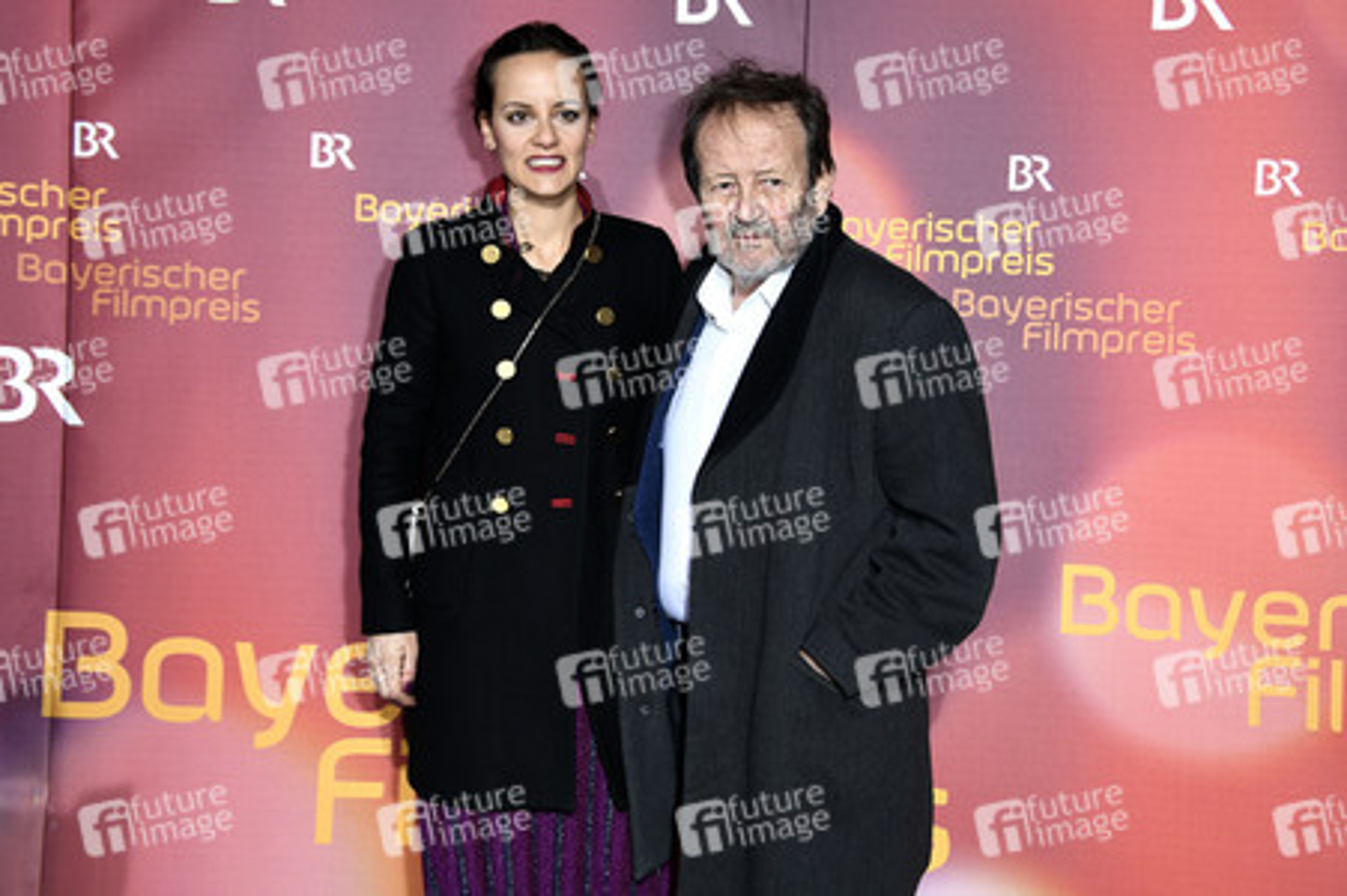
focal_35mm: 55
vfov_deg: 24.6
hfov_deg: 36.3
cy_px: 448
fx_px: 2056
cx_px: 674
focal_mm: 55
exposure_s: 1/125
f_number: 6.3
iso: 500
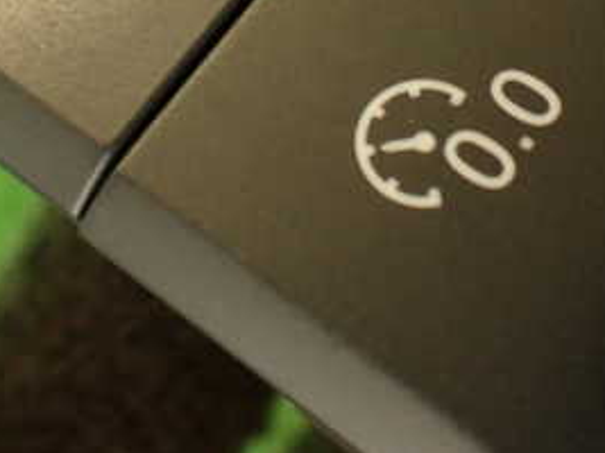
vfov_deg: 20.1
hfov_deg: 26.9
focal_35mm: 72
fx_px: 1258
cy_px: 68
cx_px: 195
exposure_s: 1/30
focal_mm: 5.79
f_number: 2.4
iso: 200
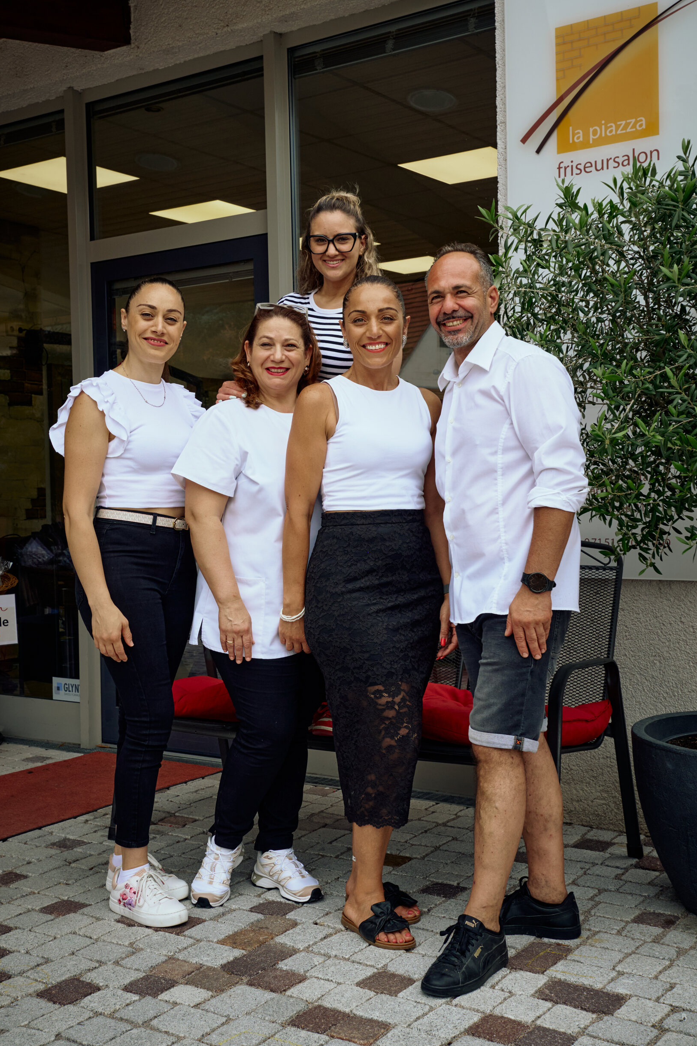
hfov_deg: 32.2
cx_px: 341
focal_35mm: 42
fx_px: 1207
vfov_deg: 46.8
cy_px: 496
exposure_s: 1/250
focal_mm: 25
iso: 200
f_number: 5.6
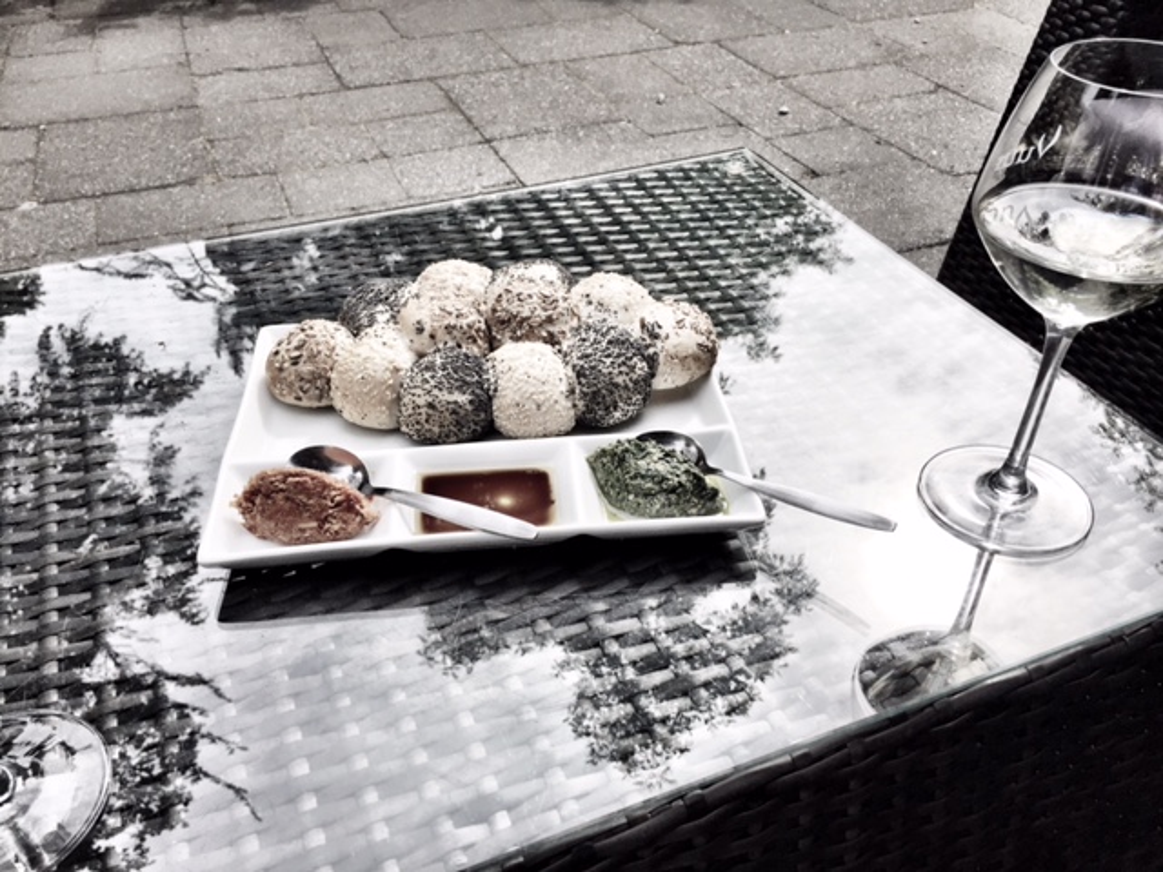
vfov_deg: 48.2
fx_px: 974
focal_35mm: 29
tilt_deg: -37.3
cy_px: 436
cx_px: 582
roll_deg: -0.1
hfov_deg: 61.7
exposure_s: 1/1721
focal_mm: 4.15
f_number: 2.2
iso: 32
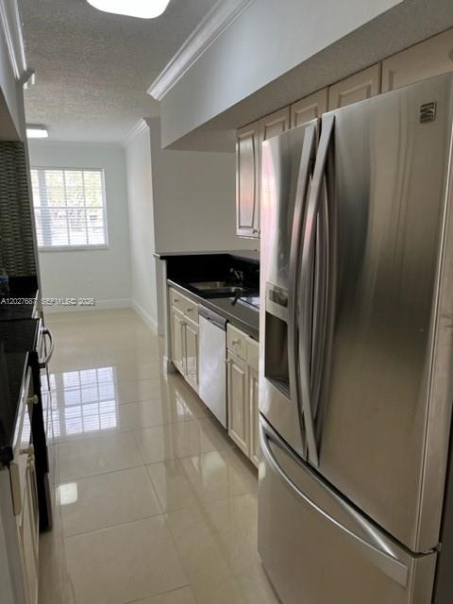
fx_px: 454
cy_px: 302
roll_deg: +1.0
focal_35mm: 26
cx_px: 226
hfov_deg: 53.1
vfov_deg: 67.3
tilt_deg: -10.9
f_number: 1.6
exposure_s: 1/121
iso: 100
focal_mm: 5.1
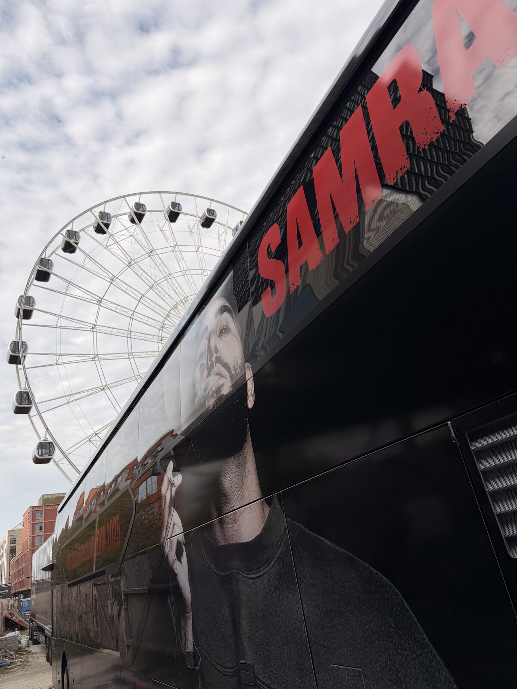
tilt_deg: +22.5
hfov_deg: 56.8
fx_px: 478
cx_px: 258
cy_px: 344
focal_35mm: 24
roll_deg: +9.2
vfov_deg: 71.6
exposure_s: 1/2907
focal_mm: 6.76
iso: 80
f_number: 1.78
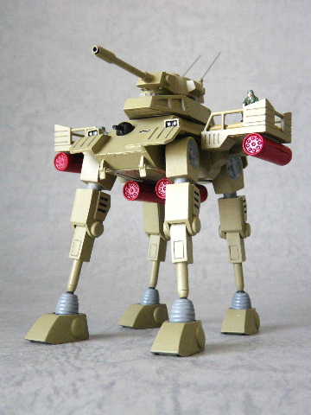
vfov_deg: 37.5
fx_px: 611
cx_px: 156
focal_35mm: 51
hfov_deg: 28.6
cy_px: 208
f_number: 4.4
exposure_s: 1/60
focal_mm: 9.1
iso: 400
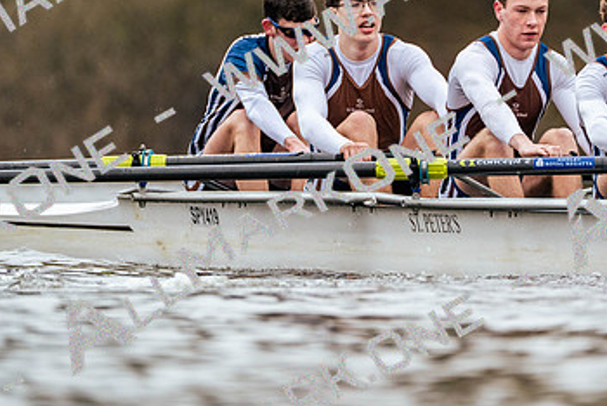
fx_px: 16757
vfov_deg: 1.4
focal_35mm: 993
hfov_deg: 2.1
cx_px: 418
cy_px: 107
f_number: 6.3
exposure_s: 1/2000
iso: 1600
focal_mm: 600
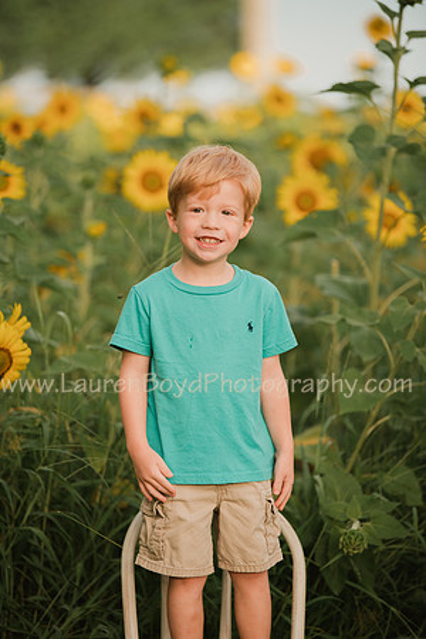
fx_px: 3017
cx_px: 213
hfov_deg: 8.1
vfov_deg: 12.1
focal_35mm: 170
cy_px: 320
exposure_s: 1/400
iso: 100
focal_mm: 170
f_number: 2.8
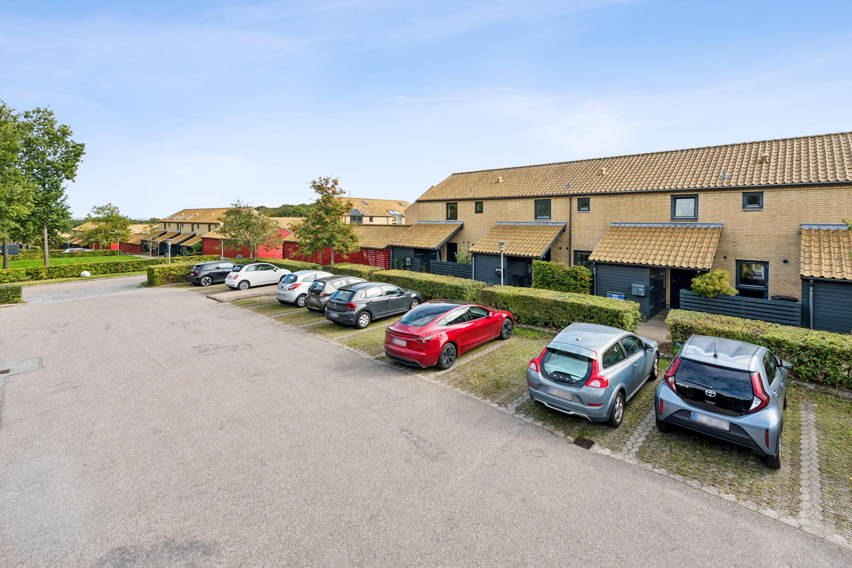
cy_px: 277
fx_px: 355
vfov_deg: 77.3
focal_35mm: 15
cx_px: 443
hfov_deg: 100.3
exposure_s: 1/125
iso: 180
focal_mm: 14
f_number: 13
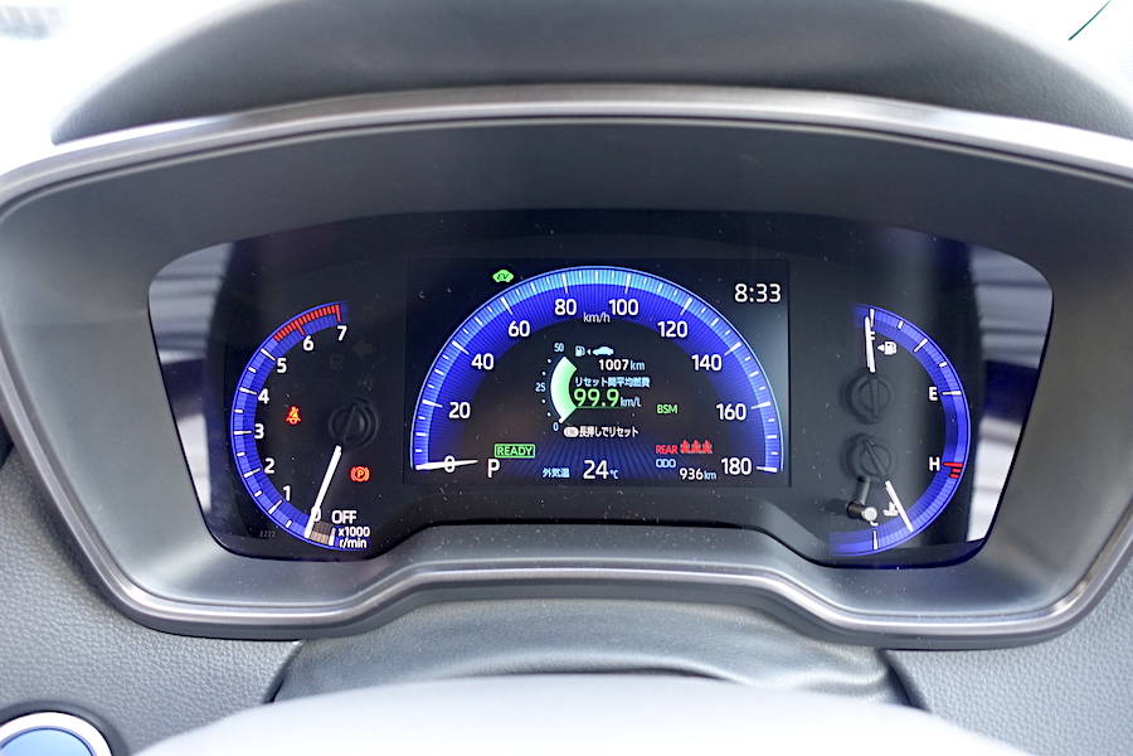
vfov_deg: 45.0
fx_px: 913
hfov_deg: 63.7
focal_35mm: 29
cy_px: 378
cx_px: 566
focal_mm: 10.81
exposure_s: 1/30
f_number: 2.5
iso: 500
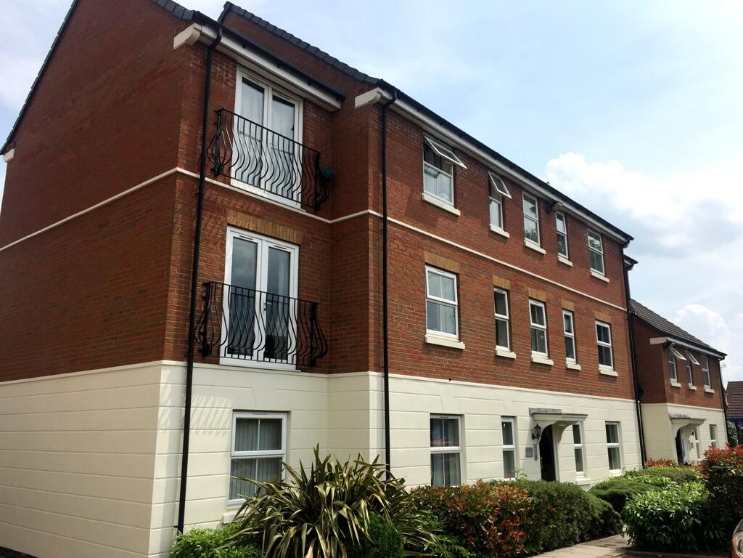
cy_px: 279
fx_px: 622
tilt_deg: +12.5
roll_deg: -1.0
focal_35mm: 29
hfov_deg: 61.7
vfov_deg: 48.2
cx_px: 372
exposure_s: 1/3049
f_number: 2.2
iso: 32
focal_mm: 4.15
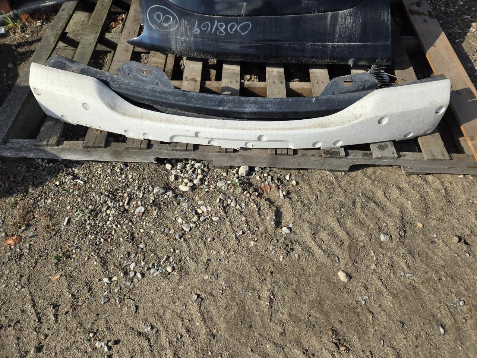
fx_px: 317
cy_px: 179
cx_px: 238
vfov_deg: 58.9
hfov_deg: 73.9
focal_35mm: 23
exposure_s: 1/1728
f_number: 1.8
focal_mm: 5.4
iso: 25
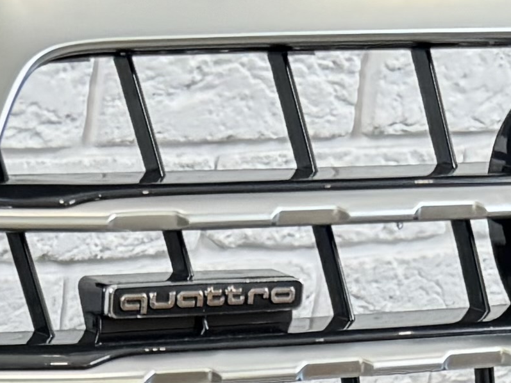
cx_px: -300
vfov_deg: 7.7
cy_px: 1061
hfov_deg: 11.0
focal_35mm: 172
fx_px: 2539
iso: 200
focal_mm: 6.76
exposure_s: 1/83
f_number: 1.78
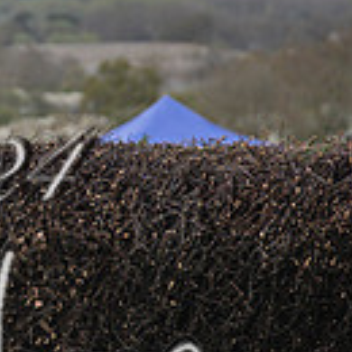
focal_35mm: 464
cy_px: 73
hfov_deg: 3.8
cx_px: -153
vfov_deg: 3.8
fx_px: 5338
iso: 200
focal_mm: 70
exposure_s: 1/2000
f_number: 2.8
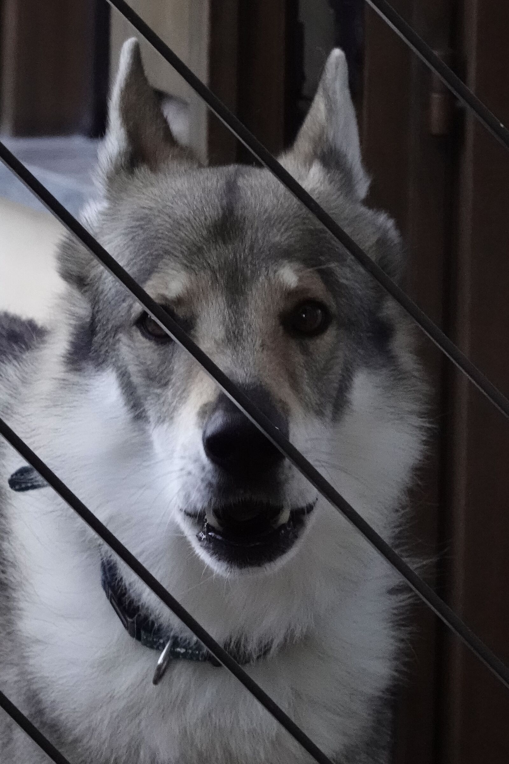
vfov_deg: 3.4
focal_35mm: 600
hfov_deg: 2.3
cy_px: 382
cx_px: 254
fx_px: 12724
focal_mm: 220
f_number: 8
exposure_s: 1/250
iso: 3200
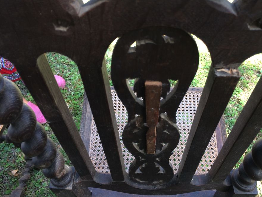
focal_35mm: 33
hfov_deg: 55.3
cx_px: 144
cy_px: 86
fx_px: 250
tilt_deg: -45.7
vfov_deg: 42.8
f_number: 2.2
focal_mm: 4.15
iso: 40
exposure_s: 1/100
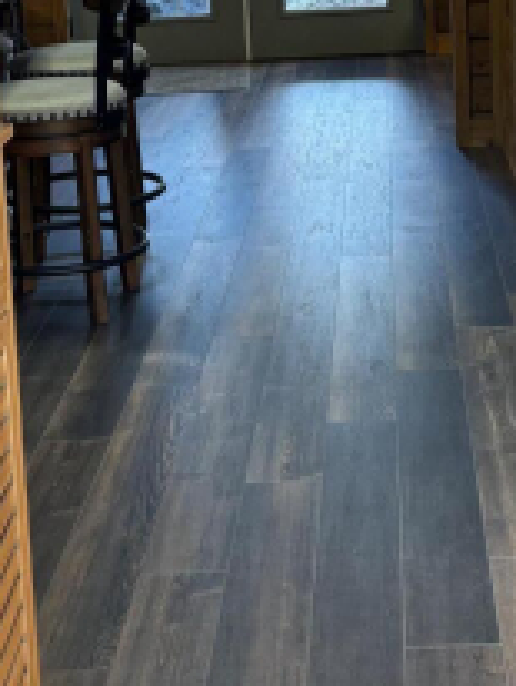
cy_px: 55
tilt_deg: -6.0
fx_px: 1666
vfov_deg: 22.6
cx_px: 366
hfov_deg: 17.5
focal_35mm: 84
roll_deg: +1.8
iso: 125
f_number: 1.6
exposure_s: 1/77
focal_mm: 5.96
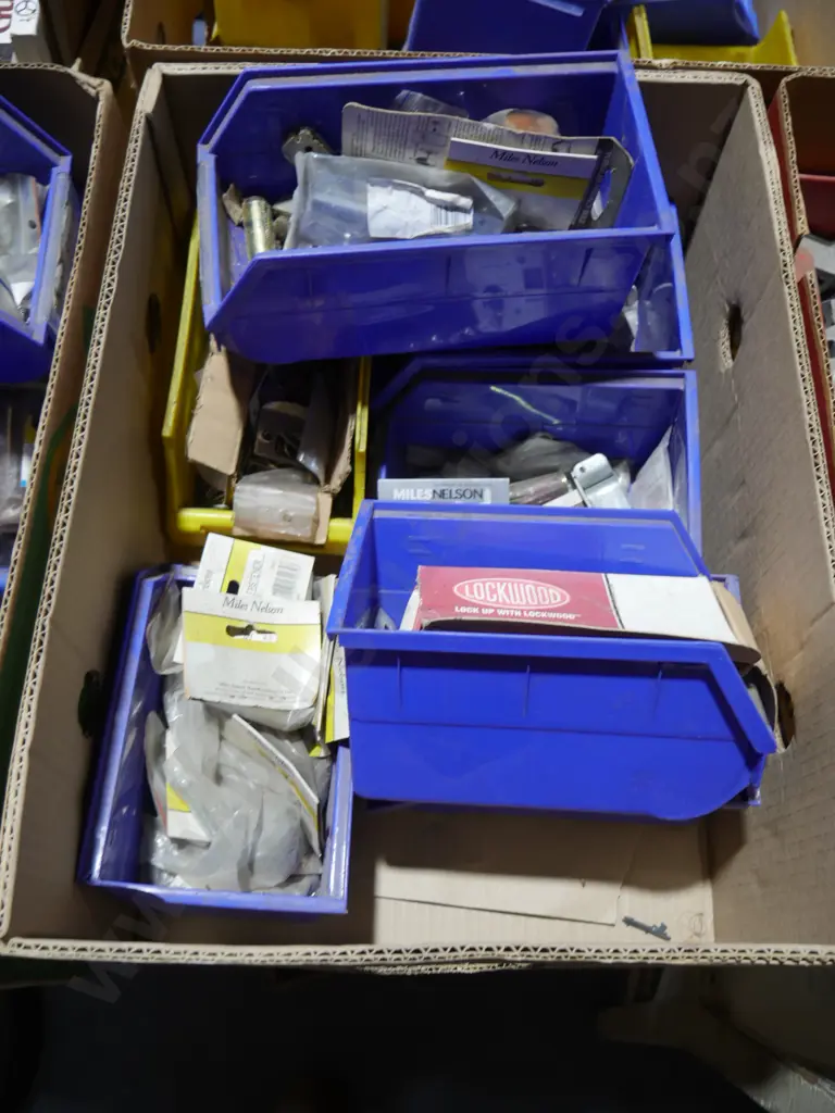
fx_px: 901
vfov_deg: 63.4
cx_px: 418
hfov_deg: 49.7
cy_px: 556
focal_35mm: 28
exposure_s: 1/60
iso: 320
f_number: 3.5
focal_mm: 14
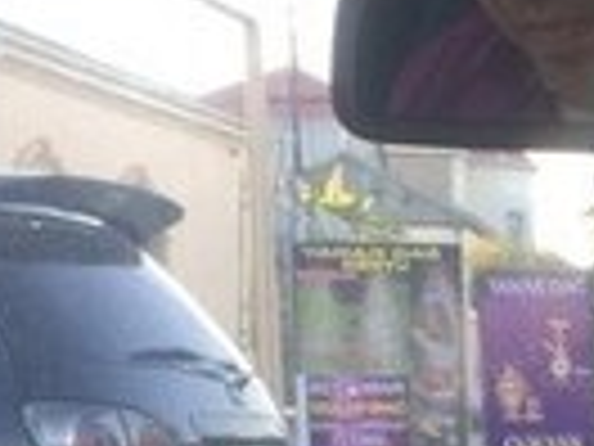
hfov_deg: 13.0
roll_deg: -1.6
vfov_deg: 9.5
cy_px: 899
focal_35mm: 145
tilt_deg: -15.4
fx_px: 2488
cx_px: 846
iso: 50
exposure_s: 1/100
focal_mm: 4.15
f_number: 2.2
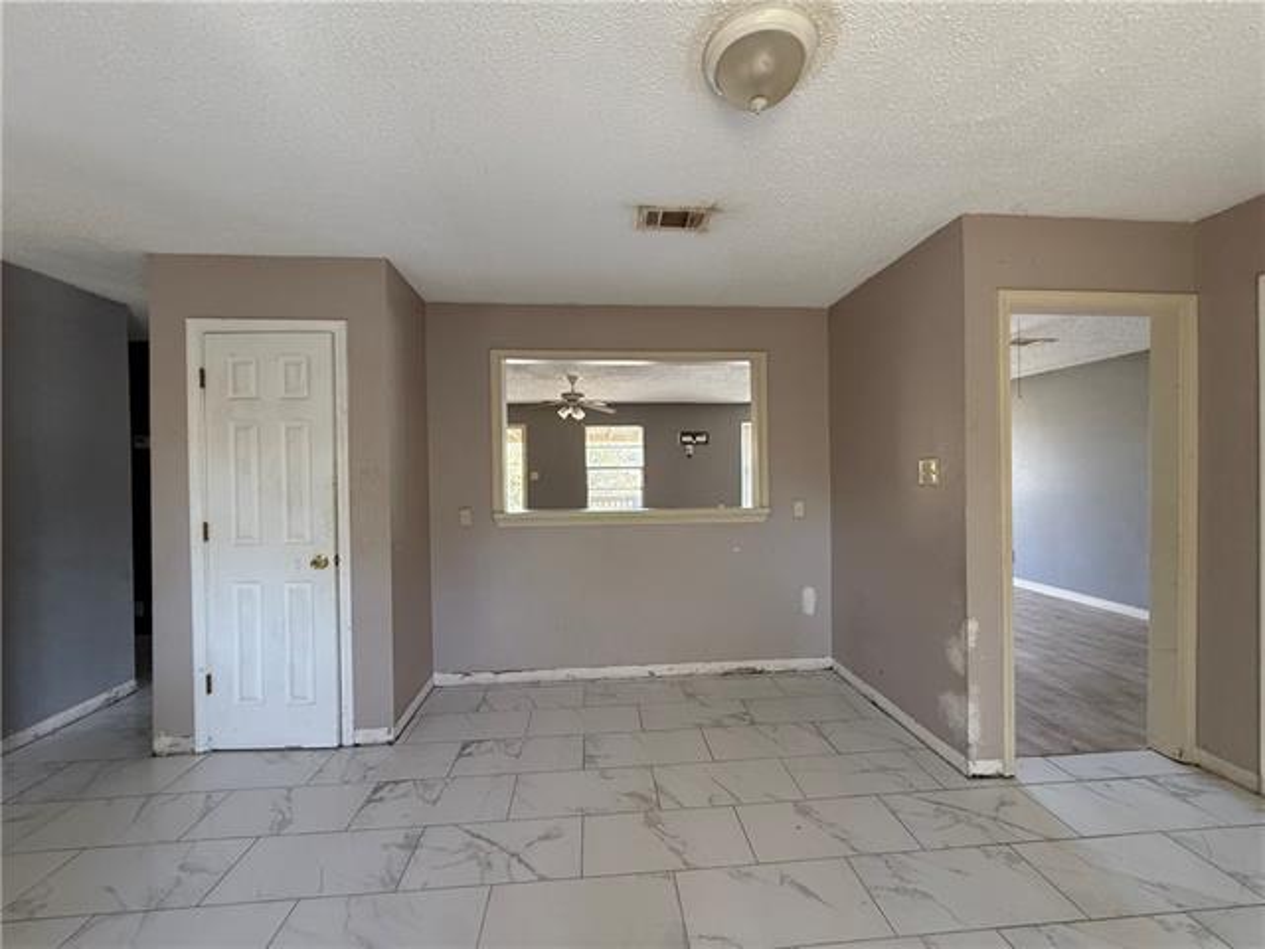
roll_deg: +1.1
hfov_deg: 102.1
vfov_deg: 85.7
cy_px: 474
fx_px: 512
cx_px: 632
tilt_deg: -0.8
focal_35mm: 14
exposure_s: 1/99
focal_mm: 2.22
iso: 250
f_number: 2.2
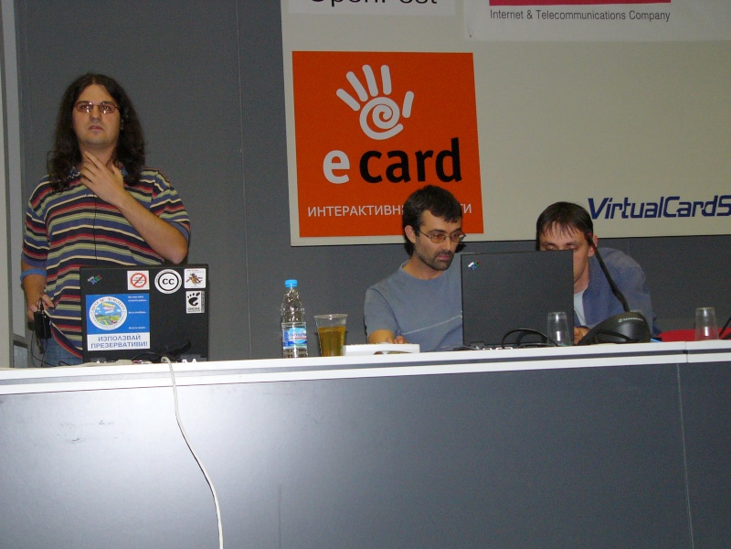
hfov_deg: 36.2
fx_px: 1119
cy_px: 274
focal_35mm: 53
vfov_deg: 27.5
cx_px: 366
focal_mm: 8.8
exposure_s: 1/80
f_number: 2.8
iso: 200
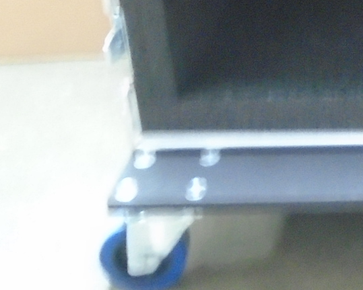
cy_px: -230
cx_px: 659
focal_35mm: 122
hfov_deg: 14.0
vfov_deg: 11.7
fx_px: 1310
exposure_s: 1/5
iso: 400
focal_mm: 4.6
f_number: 3.2
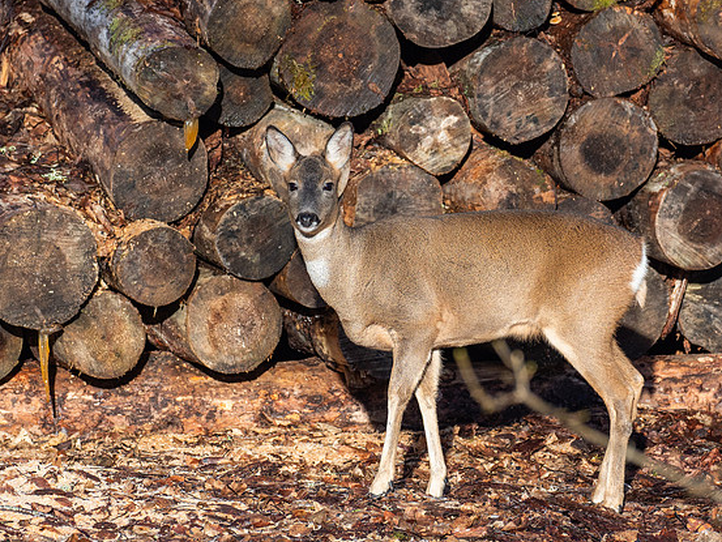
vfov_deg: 1.9
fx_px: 16335
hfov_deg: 2.5
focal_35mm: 783
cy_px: 207
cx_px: 435
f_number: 4.5
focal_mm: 300
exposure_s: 1/800
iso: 320
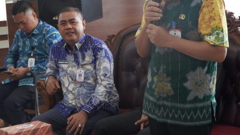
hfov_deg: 27.6
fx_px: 488
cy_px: 28
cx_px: 140
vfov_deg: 15.6
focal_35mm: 77
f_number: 4
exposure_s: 1/160
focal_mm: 35
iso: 5000
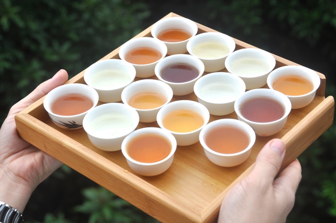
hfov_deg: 24.2
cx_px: 168
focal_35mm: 84
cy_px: 112
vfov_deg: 16.2
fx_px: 783
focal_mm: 56
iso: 200
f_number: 9
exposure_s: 1/320
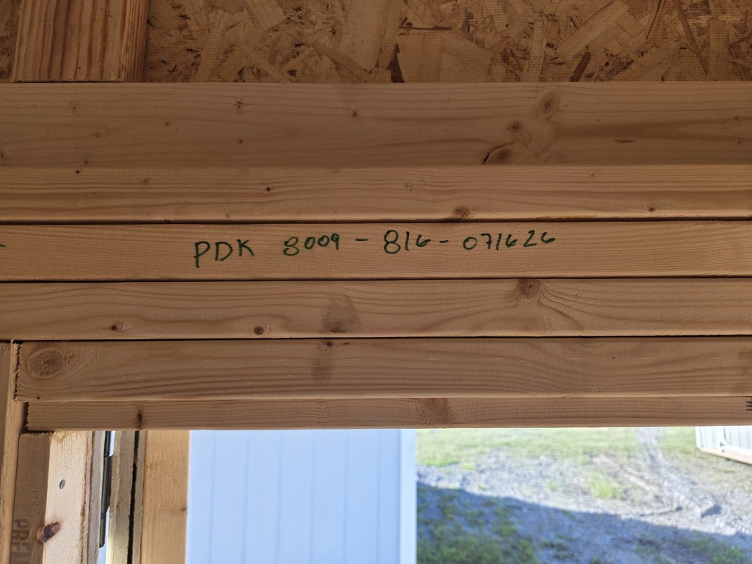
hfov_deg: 73.9
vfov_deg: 58.9
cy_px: 282
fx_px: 500
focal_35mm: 23
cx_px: 376
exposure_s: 1/359
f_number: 1.8
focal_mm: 5.4
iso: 50
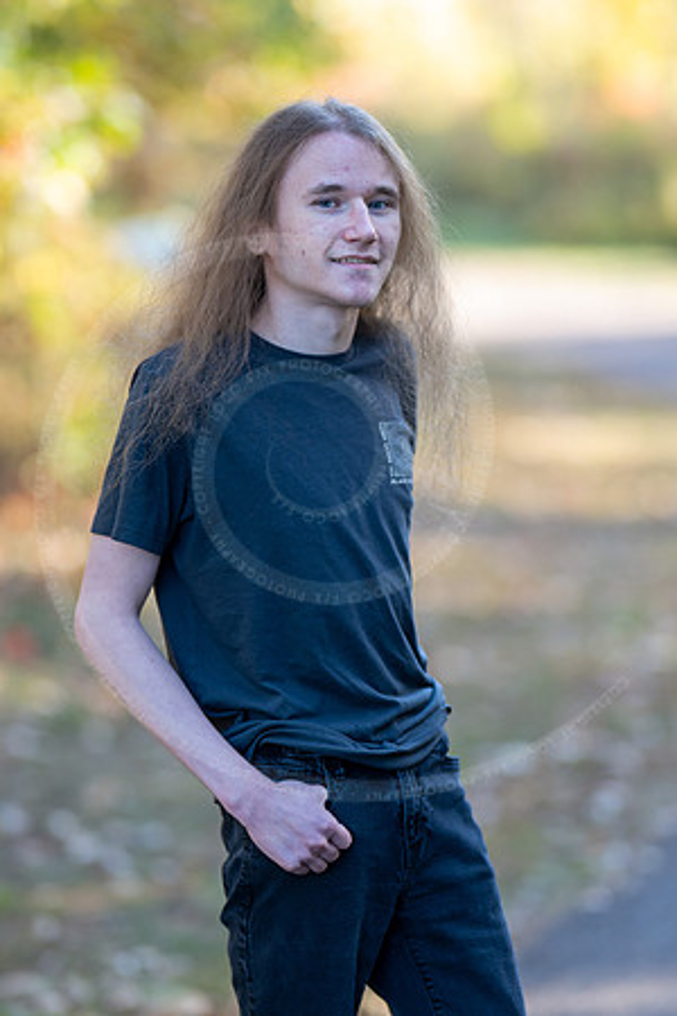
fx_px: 3582
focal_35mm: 127
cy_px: 508
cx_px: 338
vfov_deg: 16.1
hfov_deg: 10.8
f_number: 1.2
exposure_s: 1/640
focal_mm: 85
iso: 200
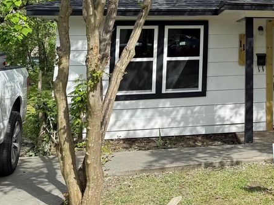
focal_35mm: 55
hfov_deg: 31.5
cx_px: 292
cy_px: -24
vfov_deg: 24.6
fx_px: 435
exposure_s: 1/1770
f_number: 1.78
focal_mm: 6.76
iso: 80
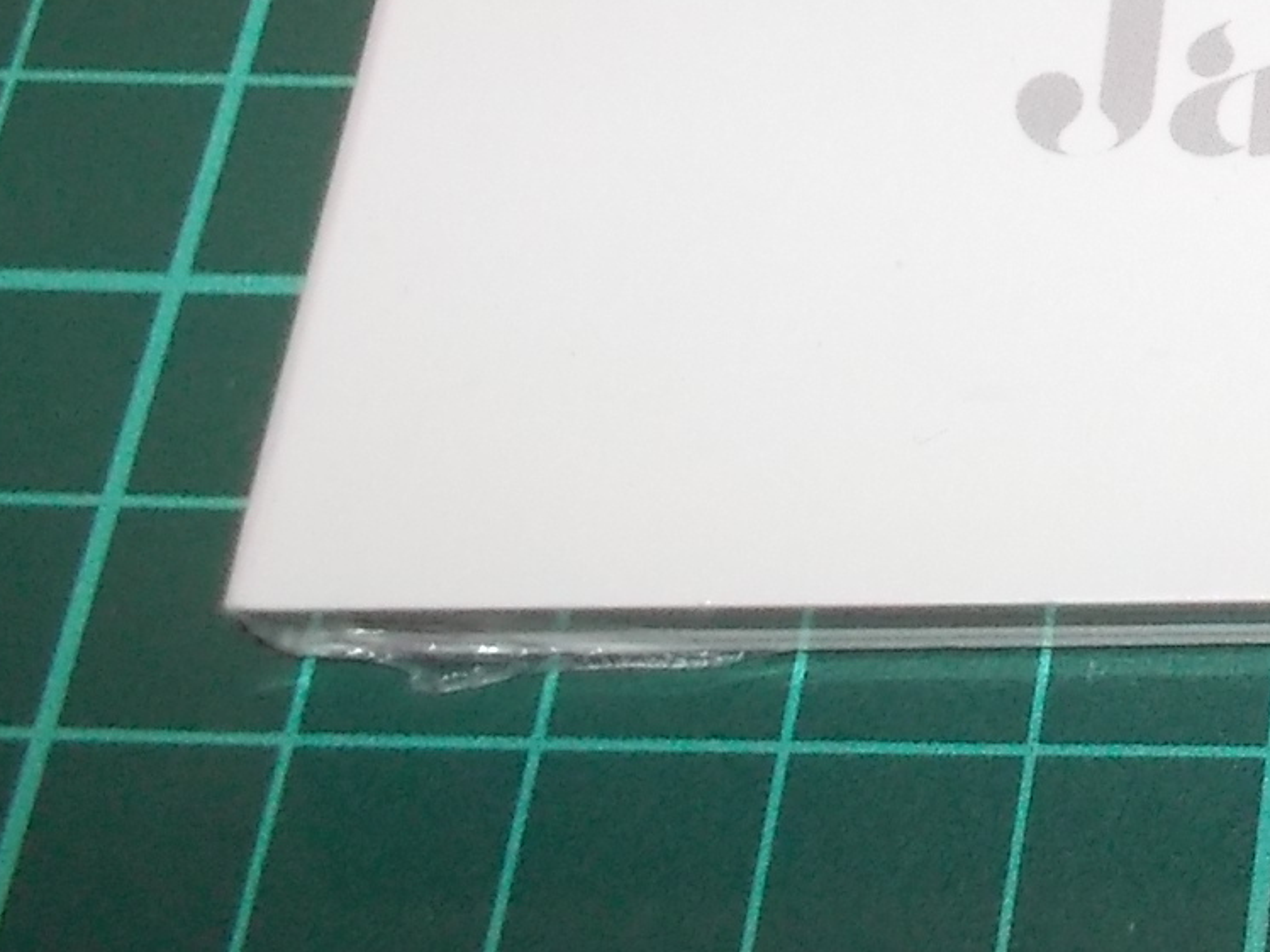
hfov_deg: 19.5
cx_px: 1887
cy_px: -286
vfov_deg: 15.9
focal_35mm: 88
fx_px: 3229
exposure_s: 1/30
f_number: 3.3
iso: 200
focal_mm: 4.1
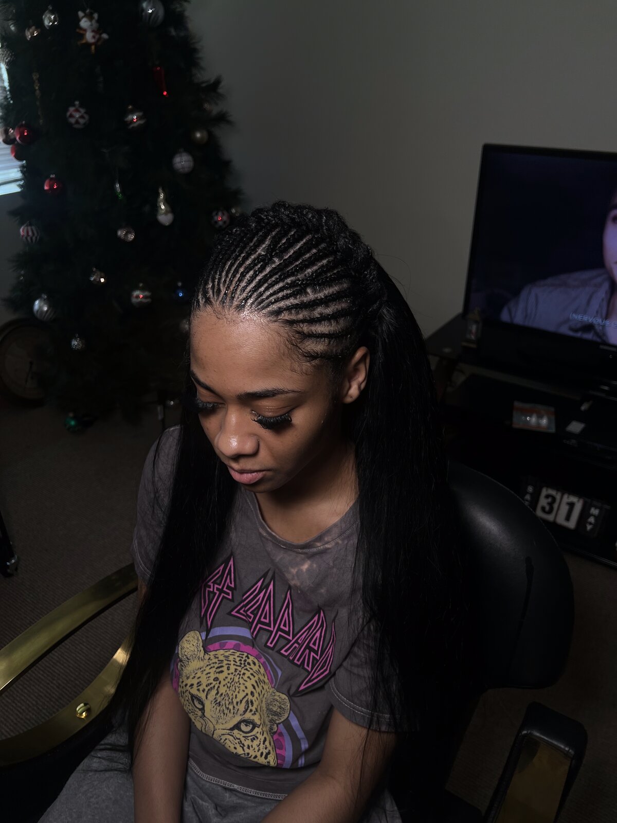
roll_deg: +1.9
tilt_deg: -28.9
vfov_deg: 67.3
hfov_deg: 53.1
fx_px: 618
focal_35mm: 26
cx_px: 308
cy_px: 412
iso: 50
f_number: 1.5
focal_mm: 5.7
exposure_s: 1/154
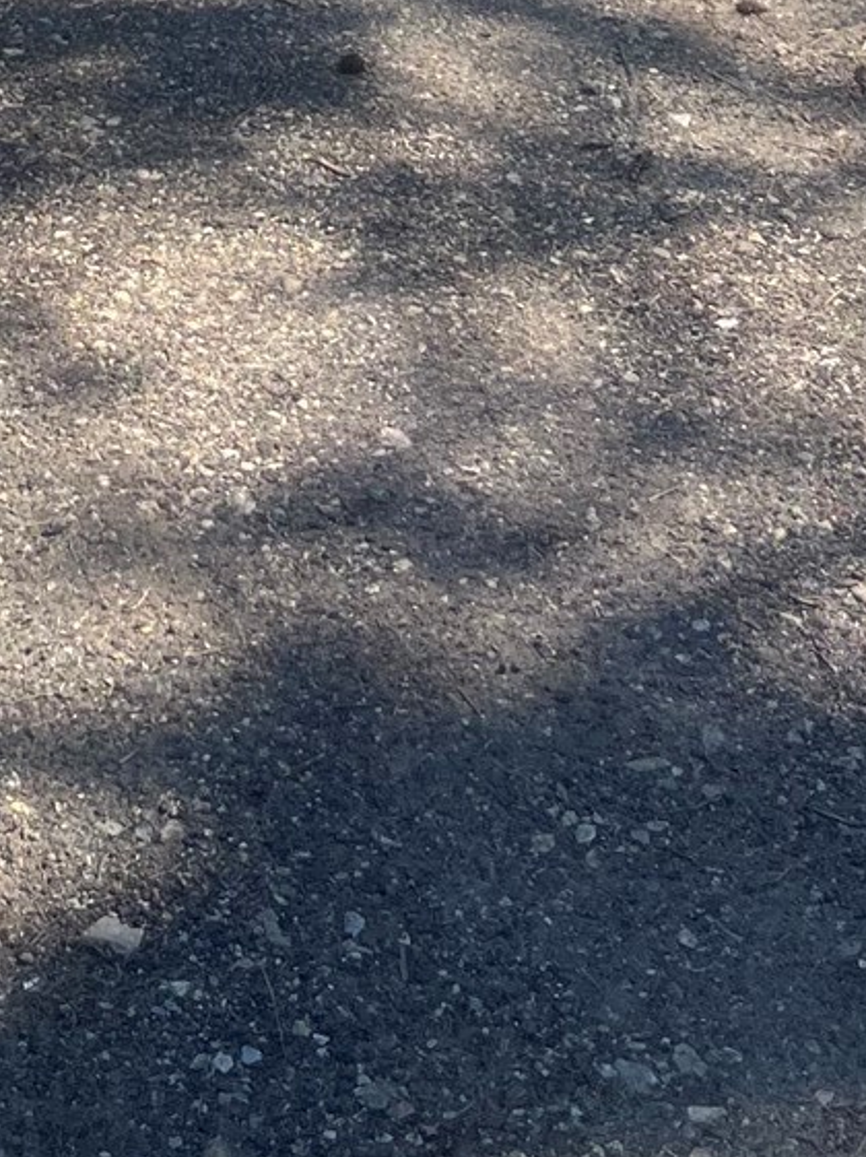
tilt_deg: -9.1
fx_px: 3172
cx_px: 295
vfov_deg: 17.1
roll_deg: +0.3
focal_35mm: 95
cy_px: -903
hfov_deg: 15.5
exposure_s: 1/2463
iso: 50
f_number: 1.6
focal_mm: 5.1
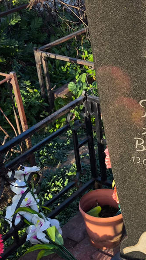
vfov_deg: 29.0
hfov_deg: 16.1
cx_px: 164
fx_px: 502
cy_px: 130
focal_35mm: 73
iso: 50
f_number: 1.7
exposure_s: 1/398
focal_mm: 4.71
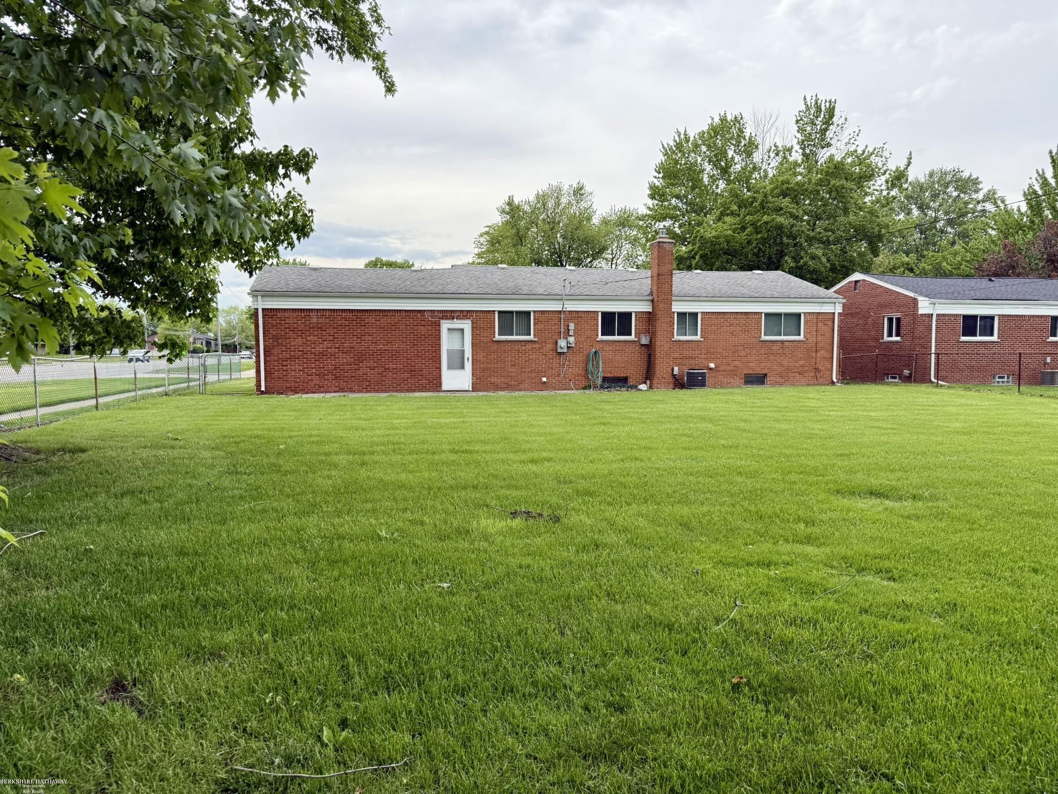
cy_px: 397
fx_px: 734
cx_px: 529
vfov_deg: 56.8
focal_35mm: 24
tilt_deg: -3.0
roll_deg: +0.2
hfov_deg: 71.6
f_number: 1.78
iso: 100
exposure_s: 1/2000
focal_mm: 6.76
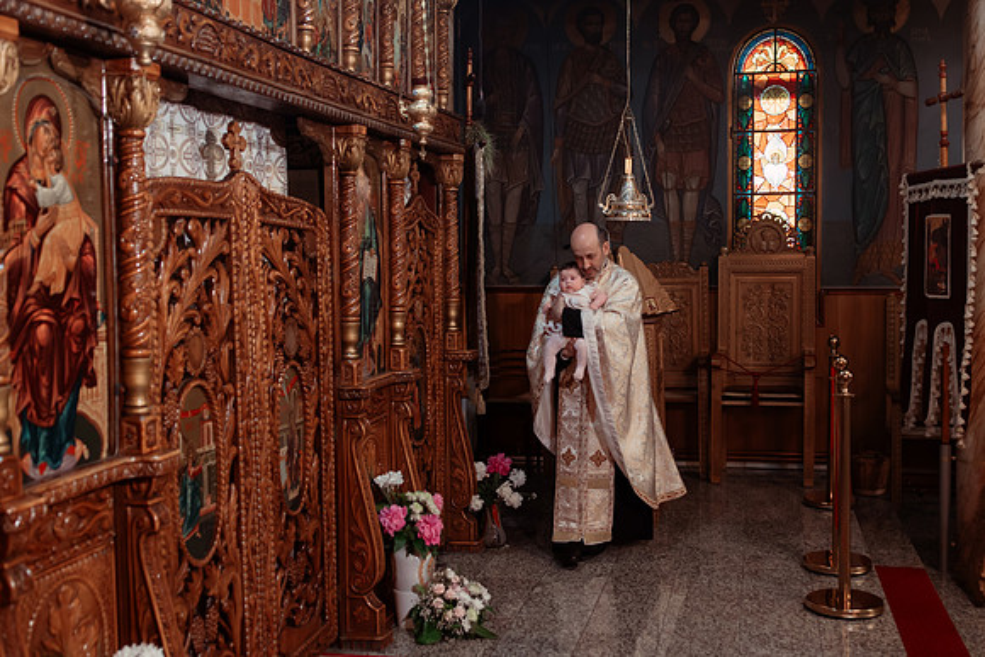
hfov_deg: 48.1
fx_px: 1100
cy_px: 331
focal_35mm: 40
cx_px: 566
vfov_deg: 33.3
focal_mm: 35
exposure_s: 1/250
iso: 1600
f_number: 2.8
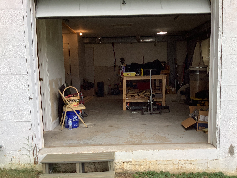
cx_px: 124
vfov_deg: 42.9
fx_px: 226
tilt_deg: -4.6
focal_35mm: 33
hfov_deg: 55.3
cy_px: 92
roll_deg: +1.2
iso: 32
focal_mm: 3.3
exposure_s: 1/120
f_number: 2.4
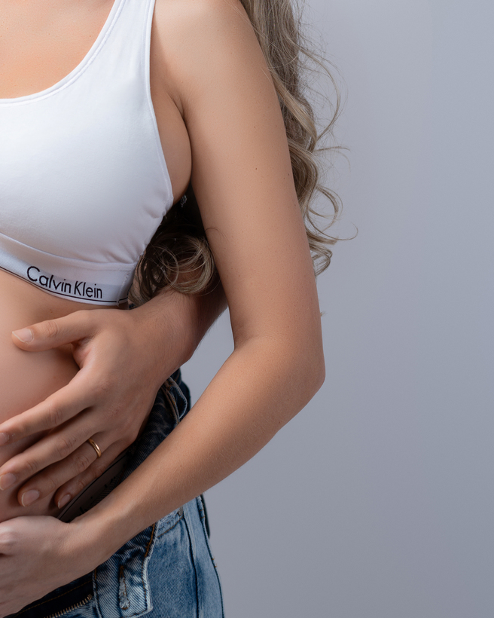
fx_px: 1882
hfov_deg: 14.8
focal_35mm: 103
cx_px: 56
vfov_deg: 18.3
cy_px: 50
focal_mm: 50
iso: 100
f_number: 4
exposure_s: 1/200
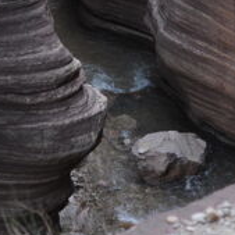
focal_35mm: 141
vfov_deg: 11.8
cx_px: 3
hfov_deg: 12.2
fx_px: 1083
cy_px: -122
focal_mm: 35
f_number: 3.2
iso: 200
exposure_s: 1/60
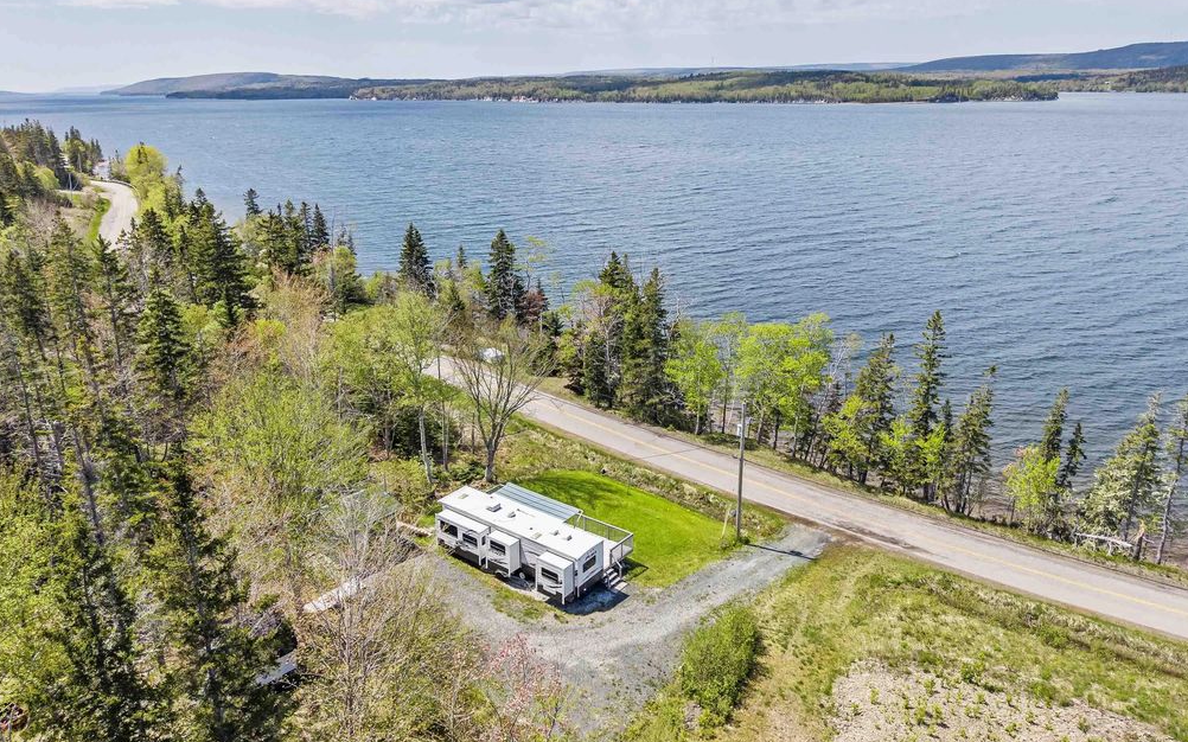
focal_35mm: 26
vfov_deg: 47.6
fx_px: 842
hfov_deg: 70.4
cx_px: 586
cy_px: 347
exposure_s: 1/6400
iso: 270
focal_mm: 8.67
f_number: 1.8
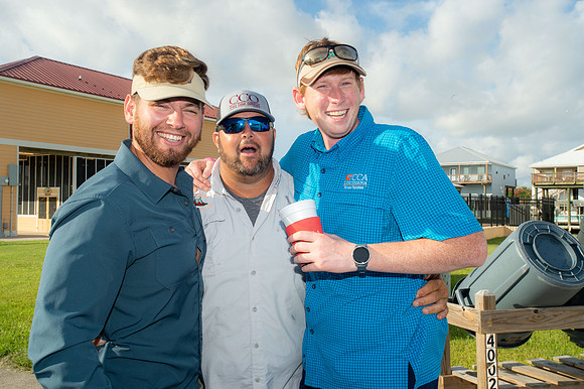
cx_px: 292
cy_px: 194
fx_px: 567
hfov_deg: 54.5
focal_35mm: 35
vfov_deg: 37.8
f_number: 14
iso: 500
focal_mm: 35
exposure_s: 1/250
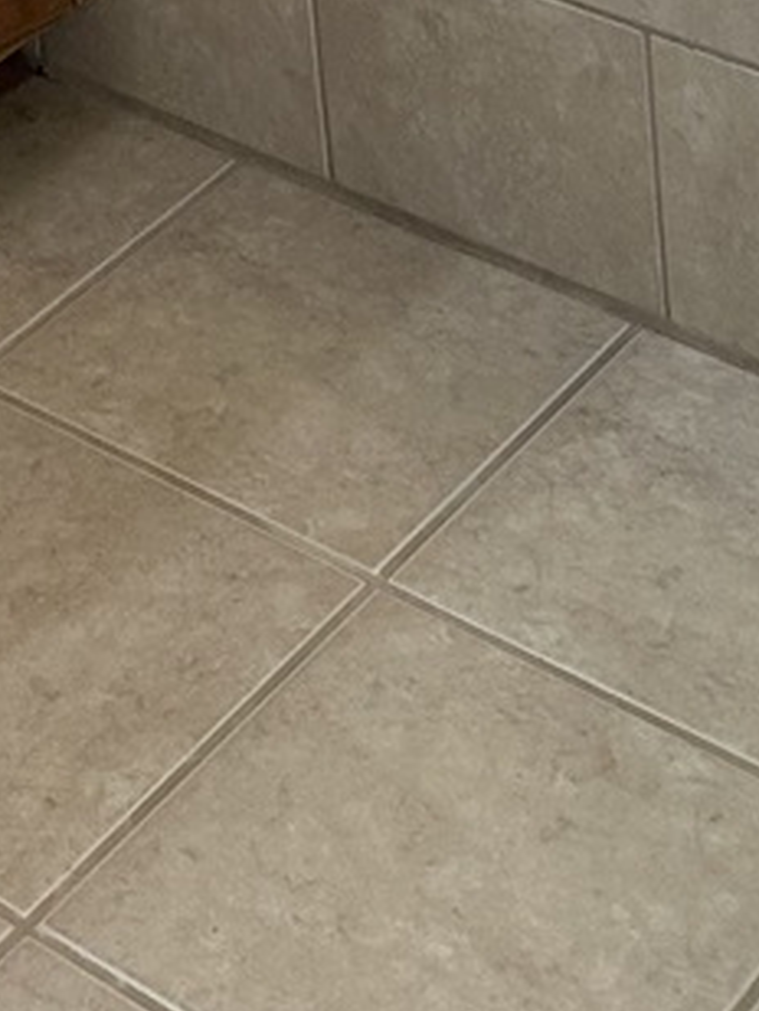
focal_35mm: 121
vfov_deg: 13.2
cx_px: -164
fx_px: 3535
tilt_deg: -11.6
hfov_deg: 12.0
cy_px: -1220
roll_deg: +4.4
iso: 100
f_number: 1.5
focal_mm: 5.7
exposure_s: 1/120
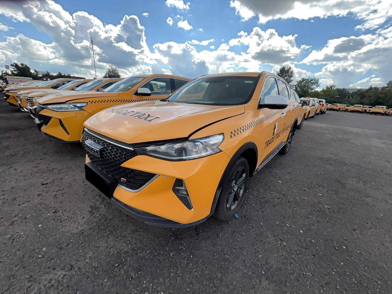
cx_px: 196
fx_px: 147
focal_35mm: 13
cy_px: 147
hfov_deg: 106.2
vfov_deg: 89.9
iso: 16
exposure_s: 1/731
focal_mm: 1.54
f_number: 2.4
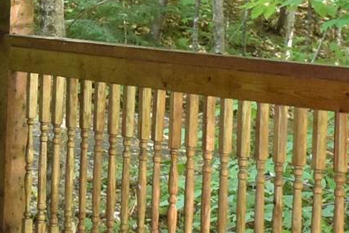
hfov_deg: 8.1
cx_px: -17
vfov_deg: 5.4
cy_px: -22
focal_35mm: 252
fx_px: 2440
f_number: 4
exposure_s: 1/60
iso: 1250
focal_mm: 23
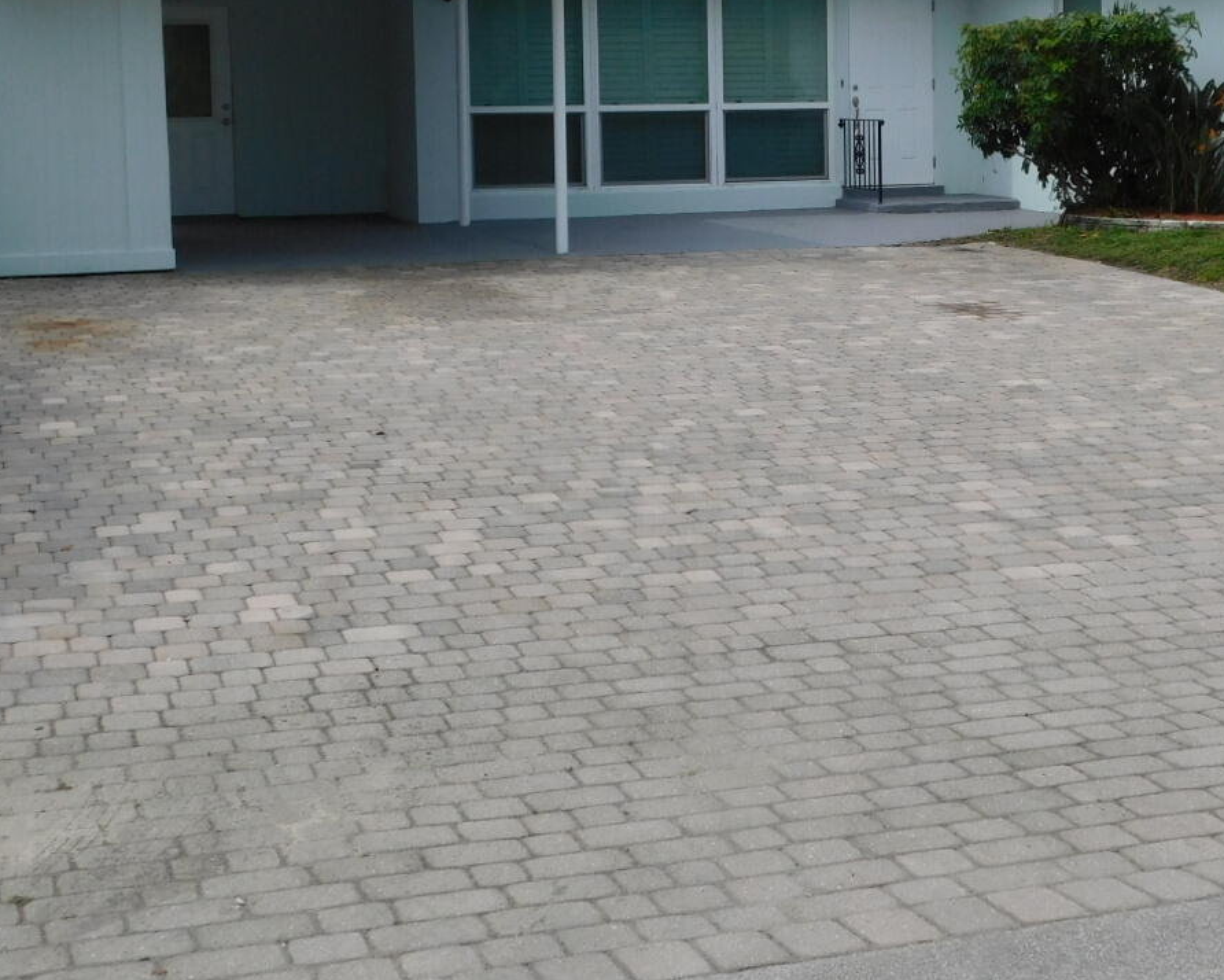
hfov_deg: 29.7
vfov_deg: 24.1
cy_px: 303
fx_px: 2283
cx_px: 847
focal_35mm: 63
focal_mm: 6.3
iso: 125
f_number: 3.5
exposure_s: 1/1250
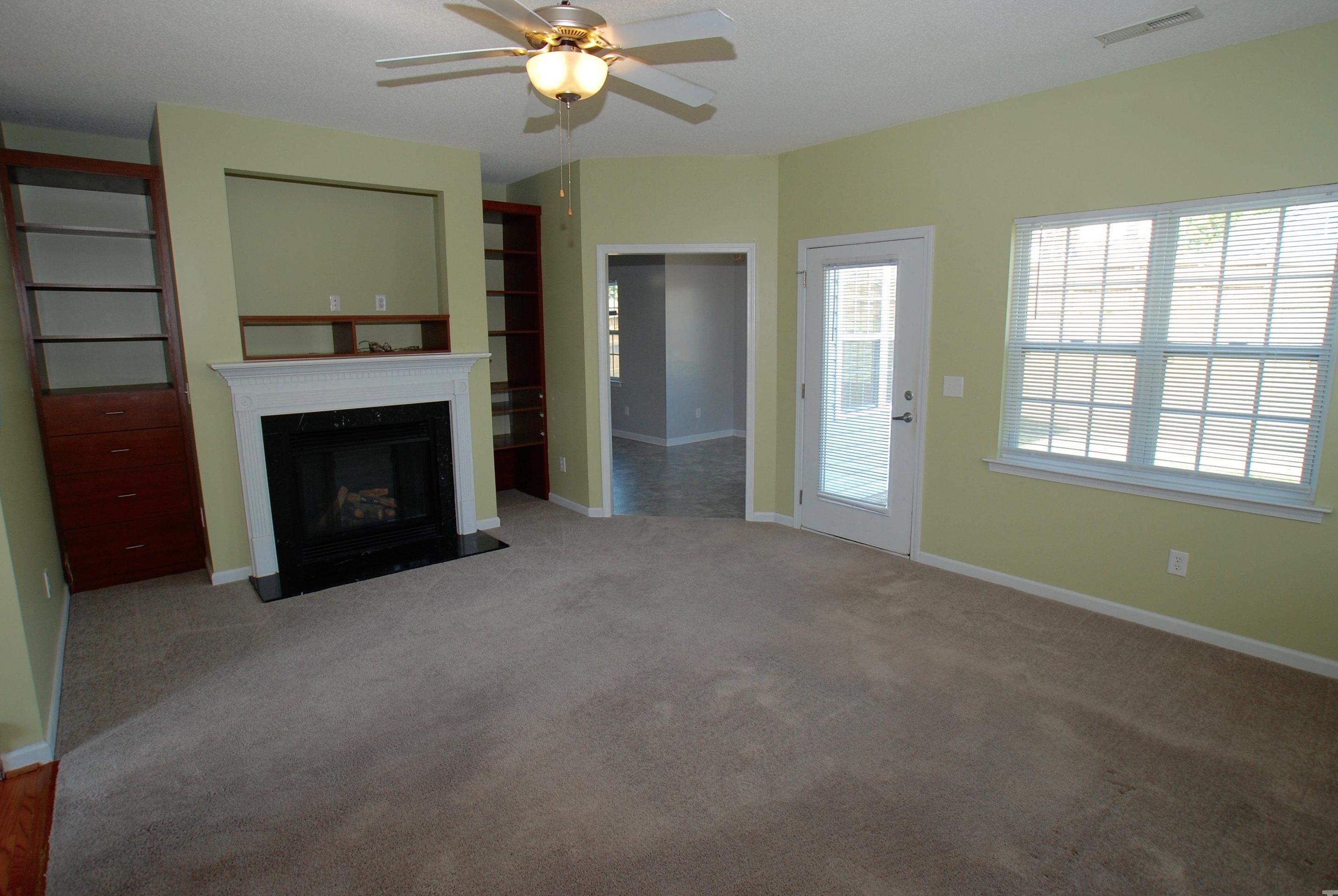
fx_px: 652
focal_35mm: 18
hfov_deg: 91.4
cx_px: 687
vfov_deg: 68.9
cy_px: 437
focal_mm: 11
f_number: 4.5
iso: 200
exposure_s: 1/60
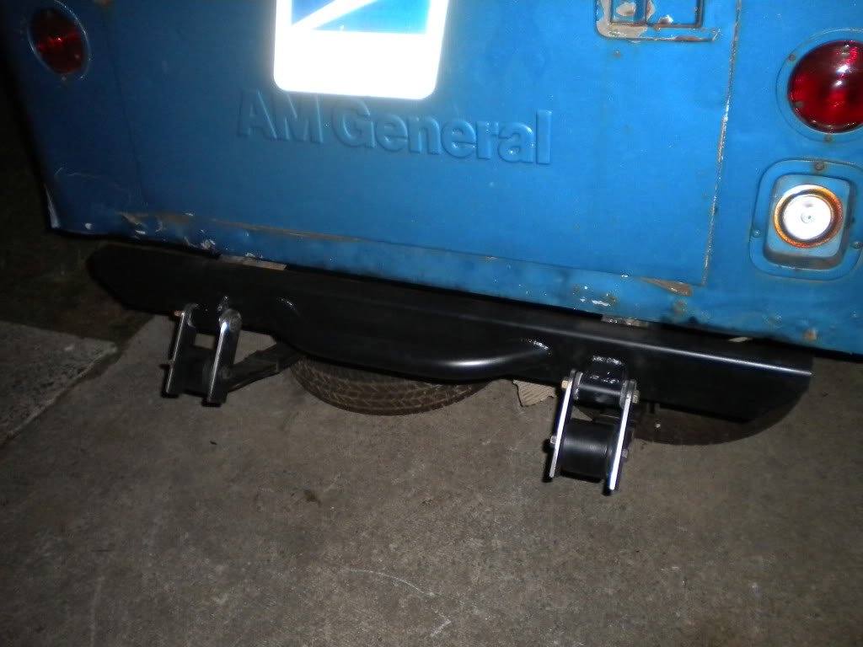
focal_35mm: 35
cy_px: 324
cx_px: 432
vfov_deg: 40.7
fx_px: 873
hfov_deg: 52.6
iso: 400
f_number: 3.1
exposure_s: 1/30
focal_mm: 6.3
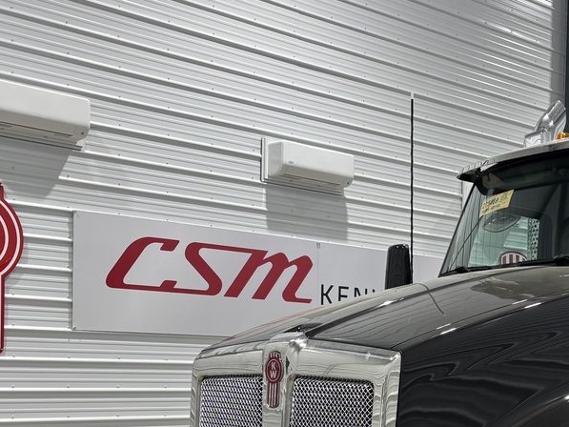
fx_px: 1003
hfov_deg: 30.7
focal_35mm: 61
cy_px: 406
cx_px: 470
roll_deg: -1.3
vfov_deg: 23.2
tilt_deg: -3.4
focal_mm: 5.96
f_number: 1.6
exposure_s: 1/120
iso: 80
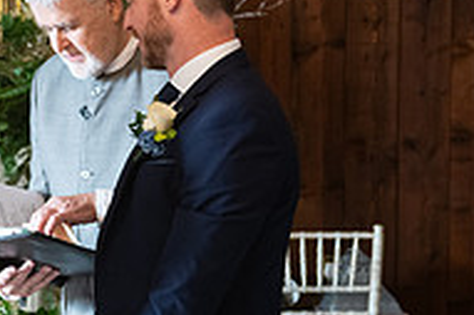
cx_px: 72
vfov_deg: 10.0
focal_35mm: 137
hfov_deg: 14.9
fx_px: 1802
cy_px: 105
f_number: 3.5
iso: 1250
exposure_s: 1/160
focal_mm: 45
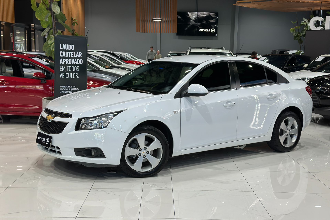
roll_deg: -0.8
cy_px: 110
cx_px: 165
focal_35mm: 50
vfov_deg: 27.0
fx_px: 458
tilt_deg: -7.3
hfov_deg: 39.6
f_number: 1.78
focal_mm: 6.86
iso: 100
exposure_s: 1/120
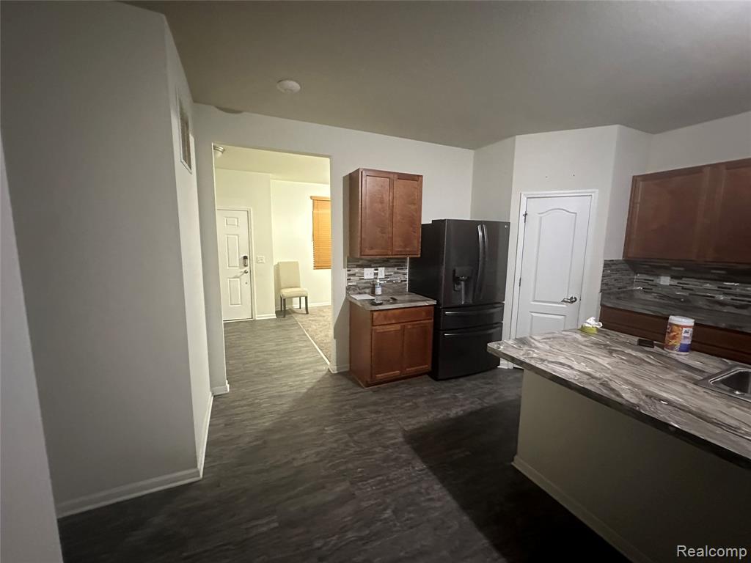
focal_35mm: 14
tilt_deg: -7.0
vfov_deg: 85.7
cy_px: 282
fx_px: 304
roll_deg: -2.2
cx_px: 376
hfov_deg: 102.1
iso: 800
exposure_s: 1/40
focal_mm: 2.22
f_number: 2.2
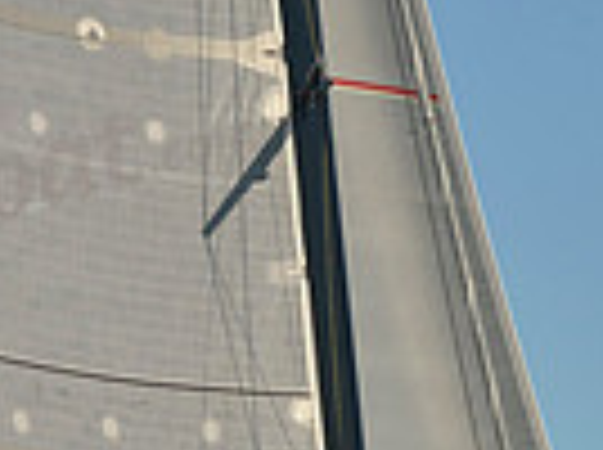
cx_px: 495
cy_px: 785
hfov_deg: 6.8
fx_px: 5077
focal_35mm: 292
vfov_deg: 5.0
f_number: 8
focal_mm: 70
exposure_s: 1/1250
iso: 400
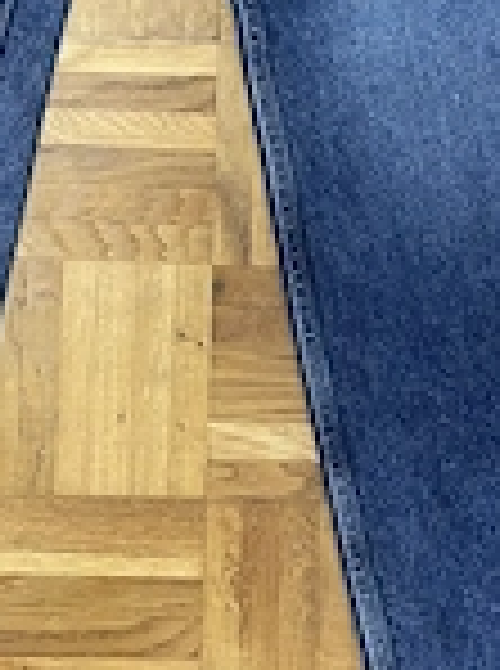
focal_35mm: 70
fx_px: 1354
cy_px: -9
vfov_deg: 26.3
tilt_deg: -82.8
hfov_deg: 20.7
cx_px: 108
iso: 320
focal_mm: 4.2
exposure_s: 1/60
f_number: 1.6
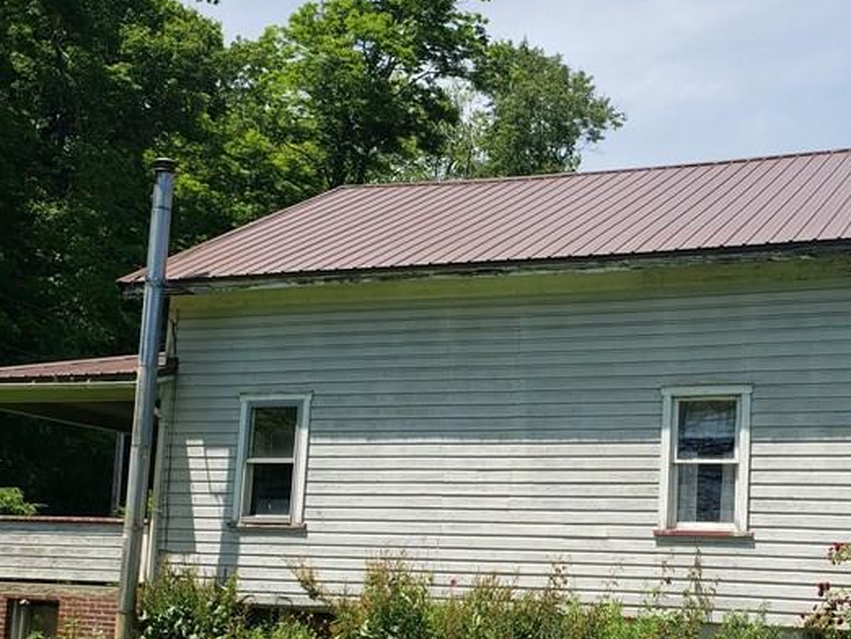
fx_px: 1254
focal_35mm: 51
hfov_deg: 36.9
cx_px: 598
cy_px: 406
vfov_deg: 28.5
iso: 50
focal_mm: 4.3
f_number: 2.4
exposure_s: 1/1132
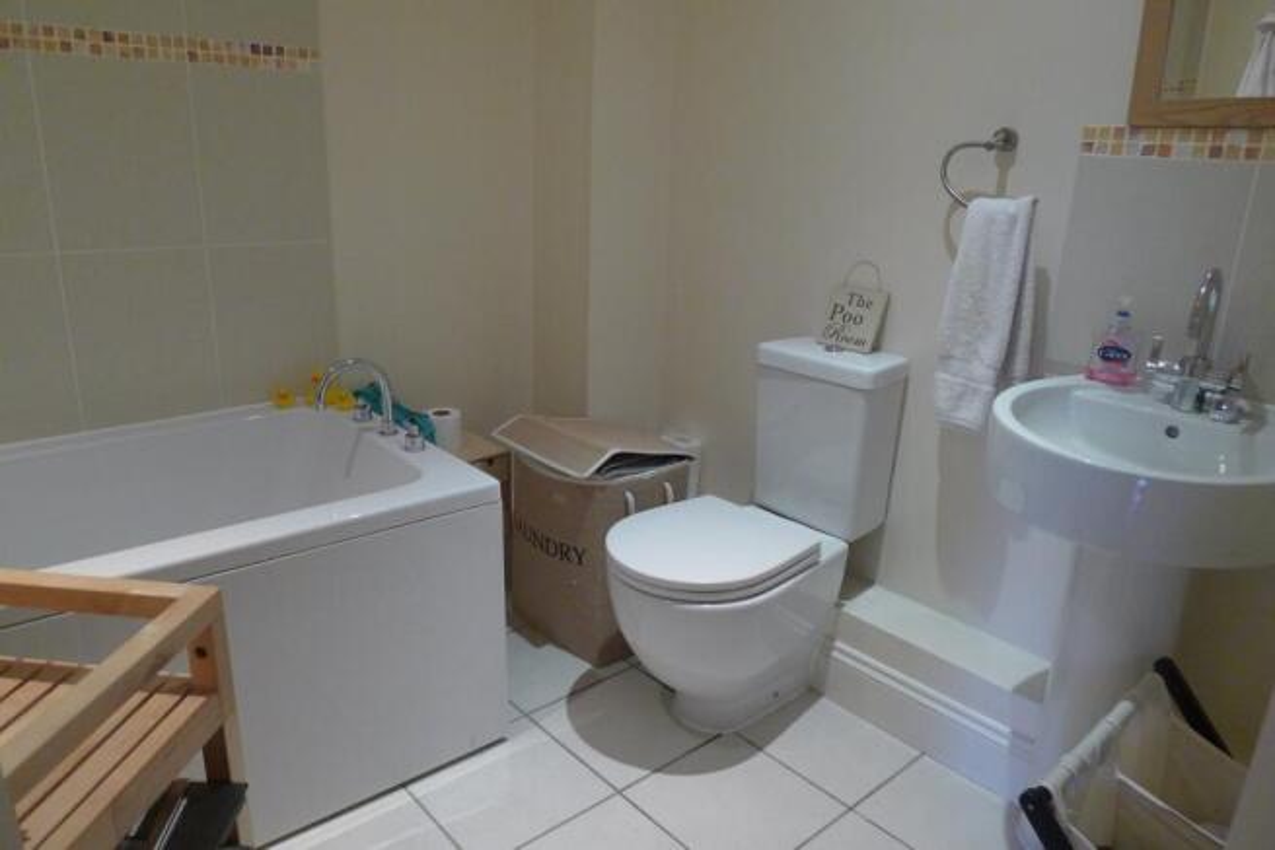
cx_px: 638
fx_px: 850
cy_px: 425
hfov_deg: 73.7
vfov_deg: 53.2
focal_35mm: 24
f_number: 2
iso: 400
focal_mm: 5.1
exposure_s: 1/30
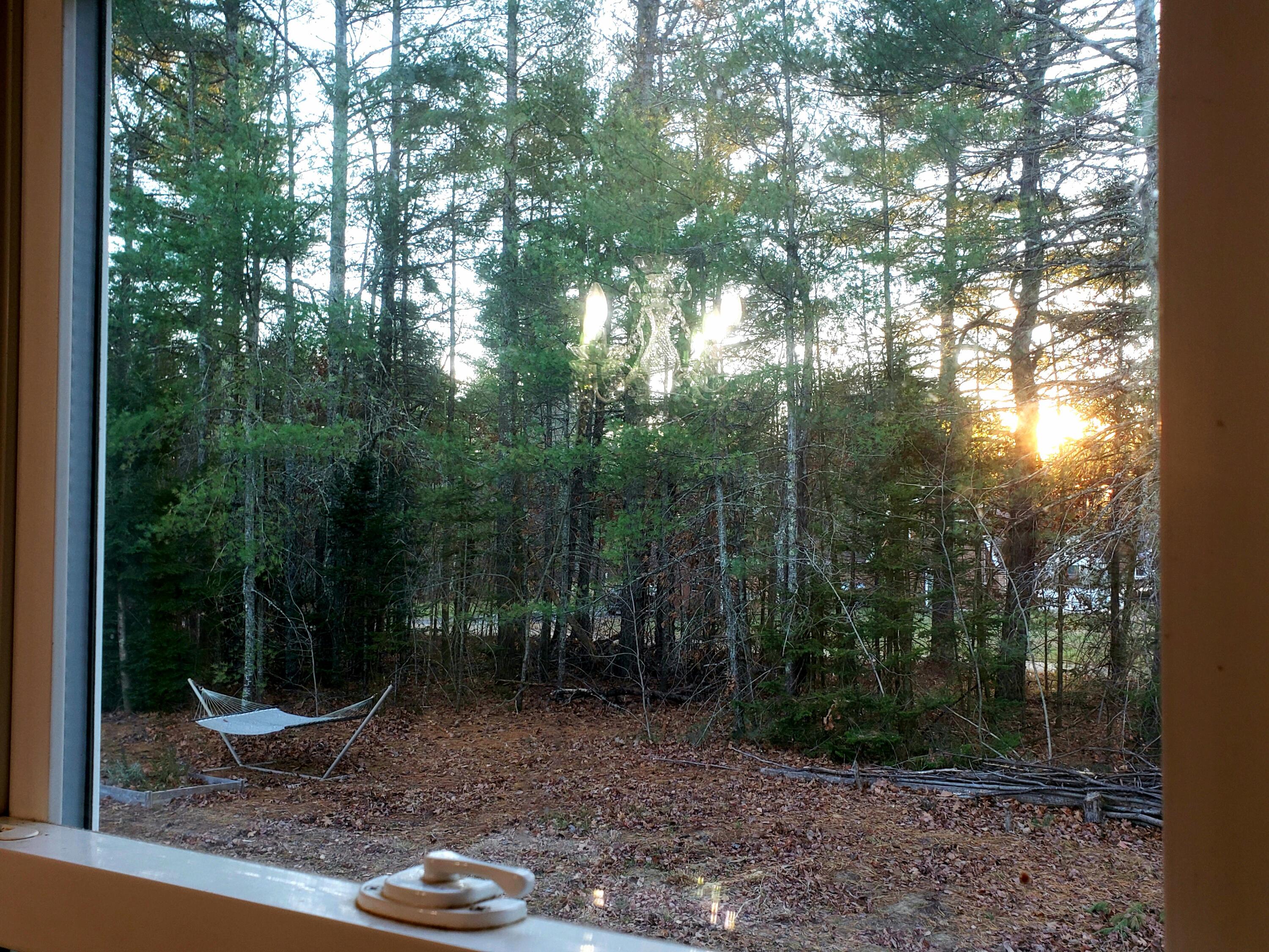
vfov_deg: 53.1
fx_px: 953
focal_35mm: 26
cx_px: 634
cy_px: 476
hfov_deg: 67.3
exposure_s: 1/60
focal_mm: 4.3
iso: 100
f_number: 2.4
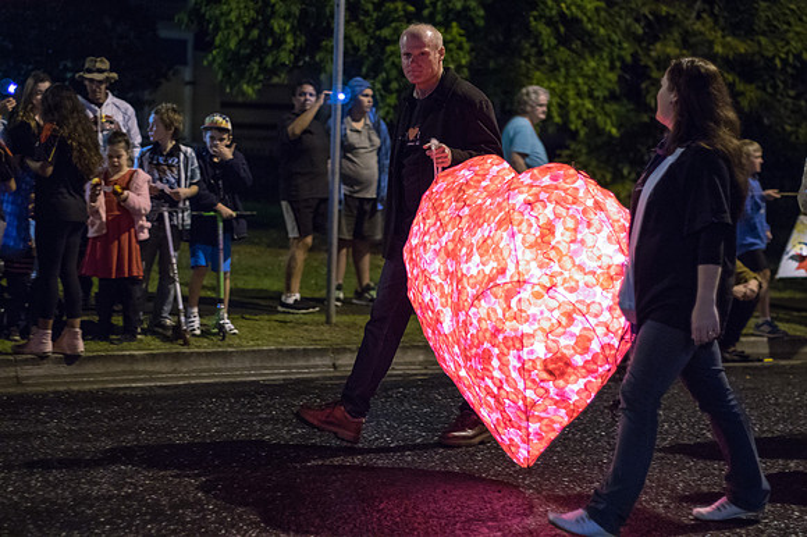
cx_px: 404
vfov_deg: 18.2
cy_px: 268
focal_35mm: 75
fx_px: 1680
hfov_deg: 27.0
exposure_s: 1/100
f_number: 1.8
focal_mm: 50
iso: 2000
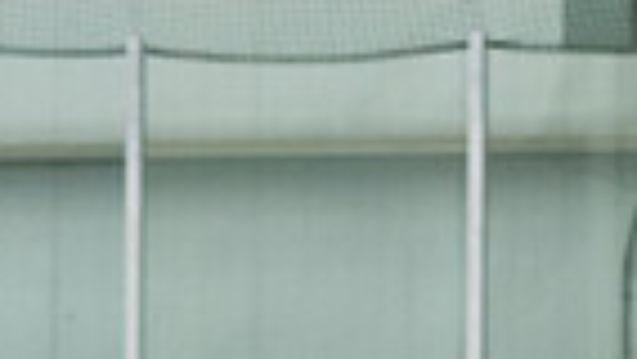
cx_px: -388
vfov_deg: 2.9
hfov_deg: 5.2
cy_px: 944
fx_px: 6995
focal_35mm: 414
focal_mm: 78
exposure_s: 1/800
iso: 3200
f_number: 2.8
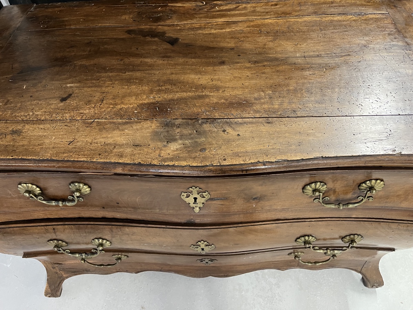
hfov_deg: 67.3
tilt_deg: -51.7
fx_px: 310
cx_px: 206
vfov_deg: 53.1
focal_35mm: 26
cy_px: 155
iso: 320
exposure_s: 1/50
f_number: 1.6
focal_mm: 5.1
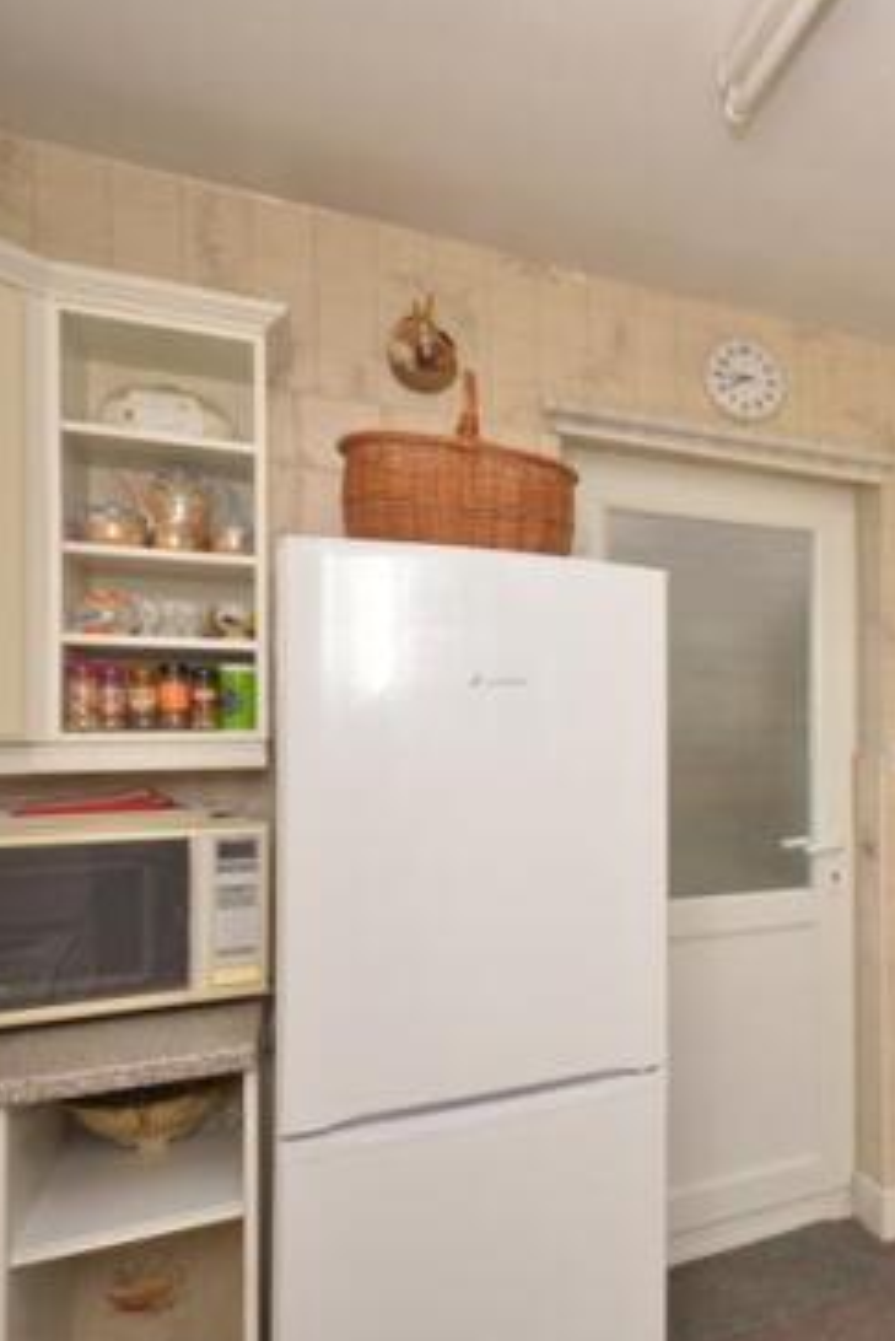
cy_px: 709
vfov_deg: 67.3
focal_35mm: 27
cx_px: 998
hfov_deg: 38.9
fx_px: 1006
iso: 500
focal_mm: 10
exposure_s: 1/25
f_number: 7.1
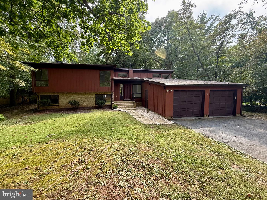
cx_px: 134
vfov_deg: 85.7
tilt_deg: -3.0
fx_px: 108
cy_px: 100
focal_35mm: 14
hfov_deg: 102.1
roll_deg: +0.0
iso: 50
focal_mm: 2.22
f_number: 2.2
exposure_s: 1/180
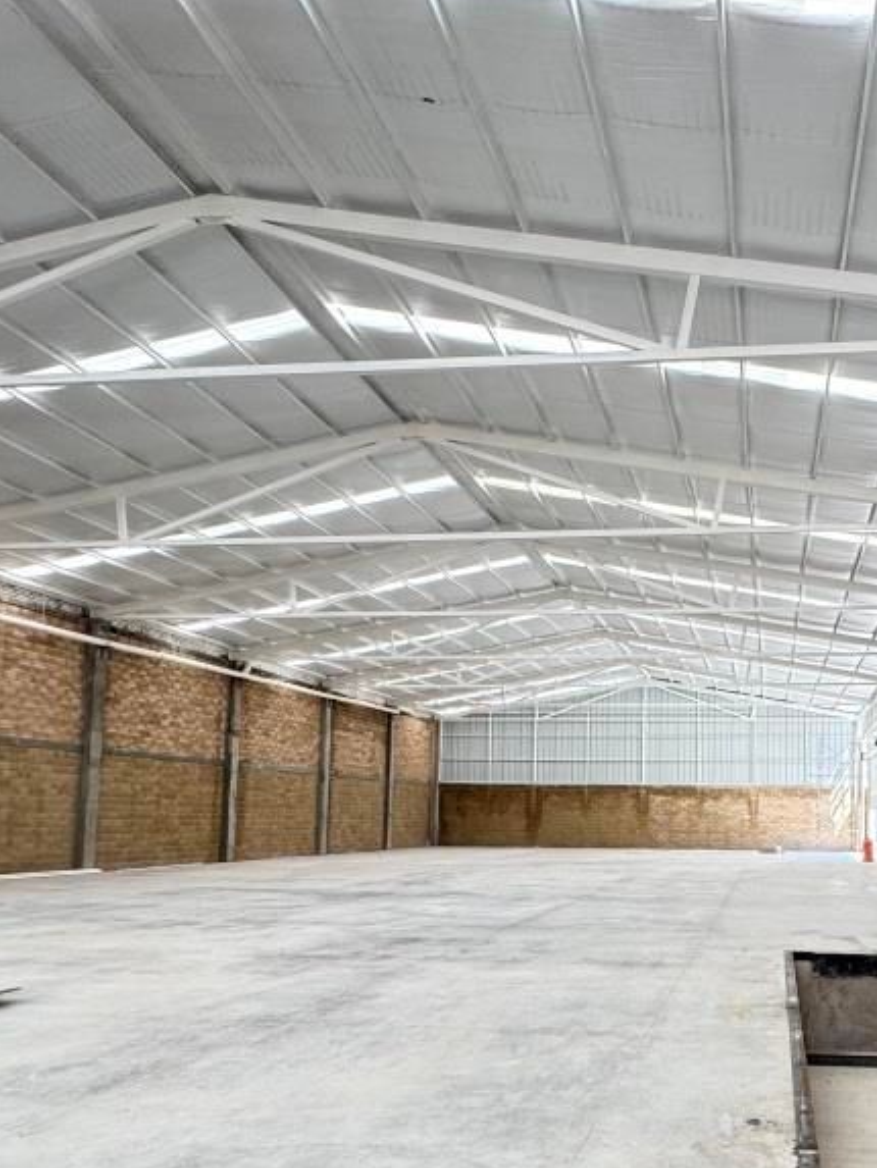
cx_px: 702
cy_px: 764
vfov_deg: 67.7
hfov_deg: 51.5
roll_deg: +0.6
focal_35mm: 25
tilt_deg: +3.6
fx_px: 844
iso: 100
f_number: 2.2
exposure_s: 1/99
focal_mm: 2.22
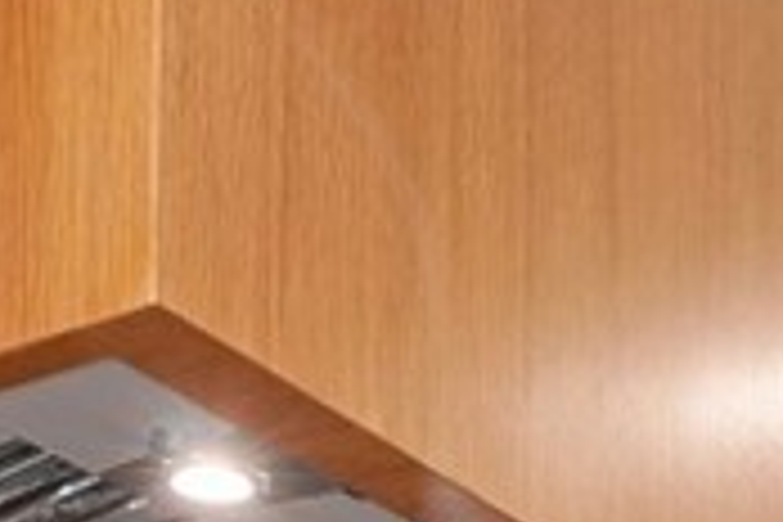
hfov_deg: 21.0
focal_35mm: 94
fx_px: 2044
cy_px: 1402
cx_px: 783
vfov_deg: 11.2
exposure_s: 1/10
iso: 400
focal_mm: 16
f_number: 8
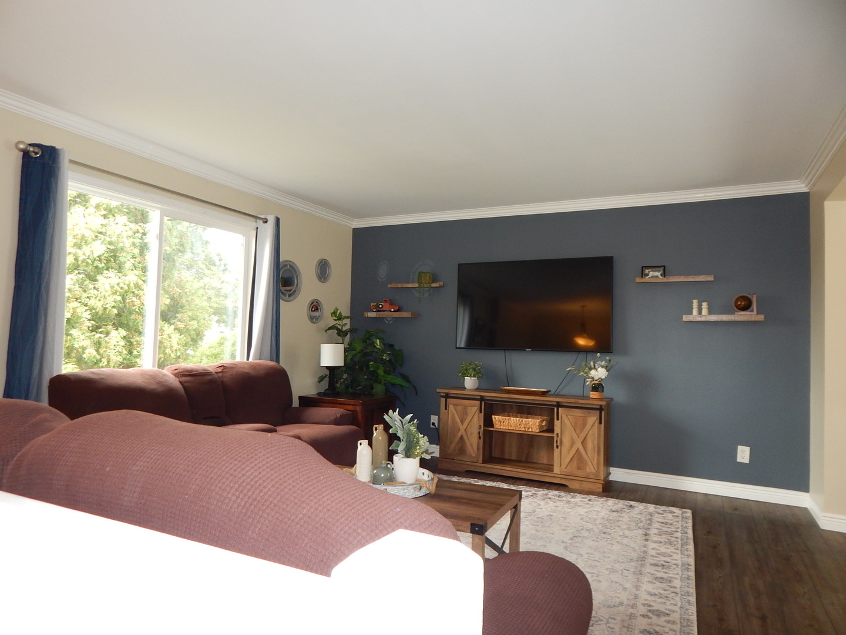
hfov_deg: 76.4
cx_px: 423
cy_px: 318
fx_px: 538
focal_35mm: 22
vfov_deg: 61.1
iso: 200
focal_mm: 4
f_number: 3
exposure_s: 1/30
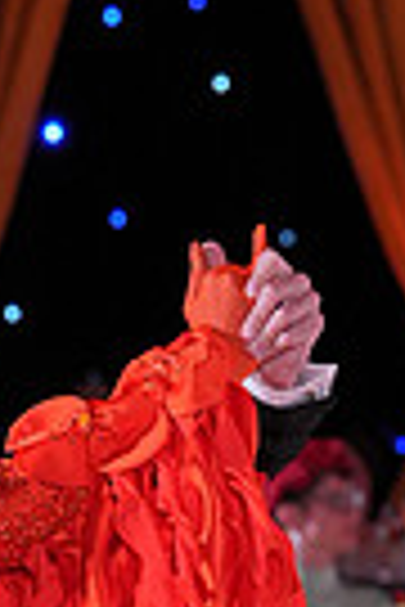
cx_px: -137
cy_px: 1174
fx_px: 5923
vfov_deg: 5.7
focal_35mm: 351
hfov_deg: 3.9
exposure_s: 1/400
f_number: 4
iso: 1600
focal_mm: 82
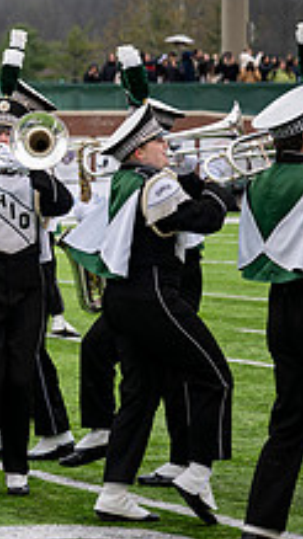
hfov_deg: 6.1
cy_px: 213
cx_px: -325
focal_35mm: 194
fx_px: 2774
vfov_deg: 11.1
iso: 160
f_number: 2.8
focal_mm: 70
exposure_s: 1/500
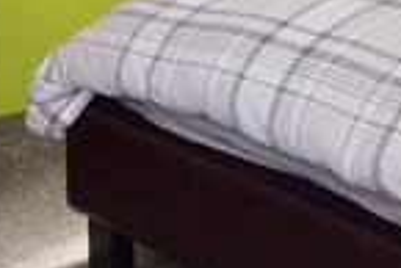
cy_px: -370
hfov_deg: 17.9
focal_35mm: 106
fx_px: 1182
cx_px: 531
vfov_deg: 11.0
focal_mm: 10
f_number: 8
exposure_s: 1/50
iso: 400
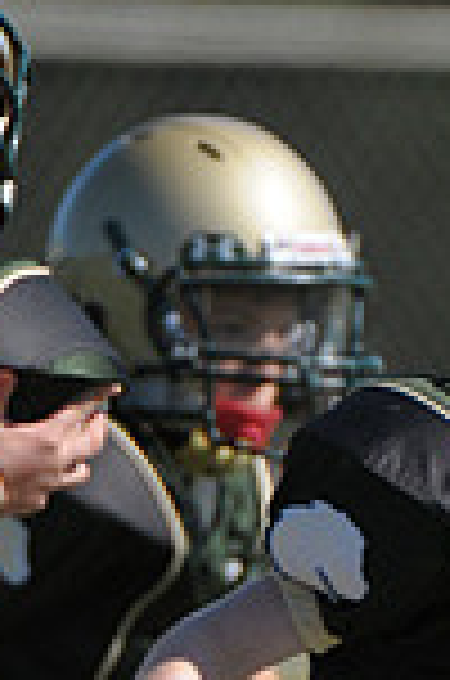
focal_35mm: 2300
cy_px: 1049
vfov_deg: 0.9
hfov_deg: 0.6
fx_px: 43321
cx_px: 295
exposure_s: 1/4000
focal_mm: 400
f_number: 4
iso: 640
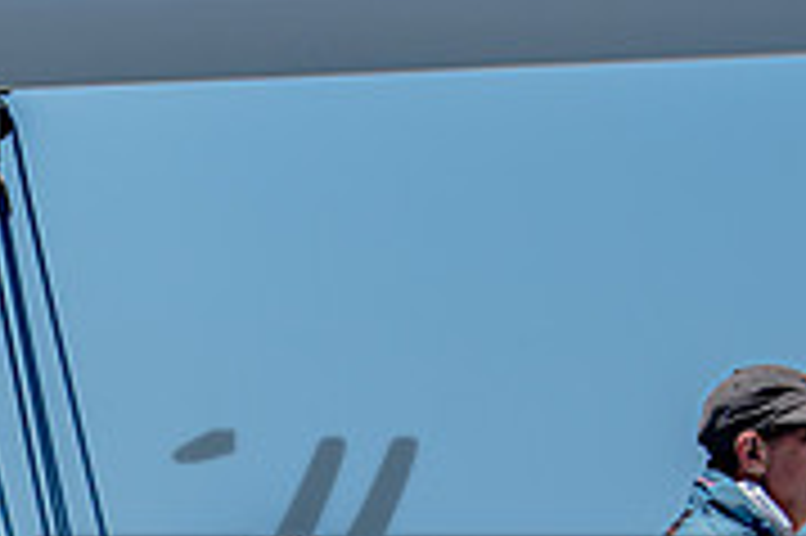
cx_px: -230
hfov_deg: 3.1
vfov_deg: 2.1
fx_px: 14696
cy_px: 651
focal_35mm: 657
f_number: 5
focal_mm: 135
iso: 200
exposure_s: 1/1600
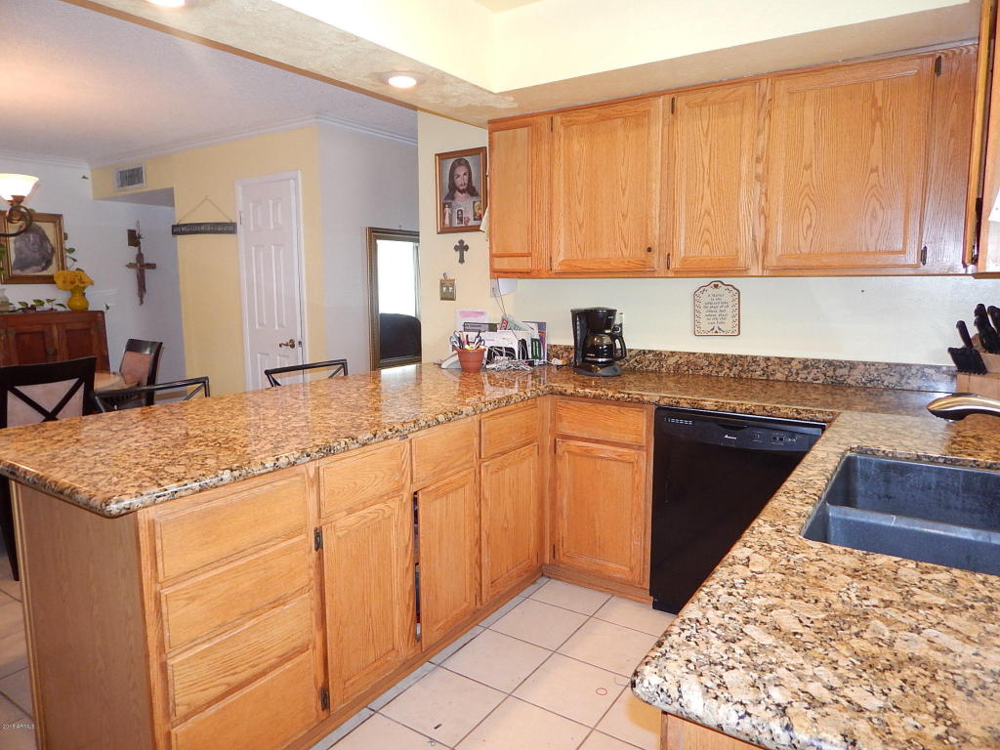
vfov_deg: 58.9
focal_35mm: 23
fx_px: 664
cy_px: 375
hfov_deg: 73.9
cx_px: 500
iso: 200
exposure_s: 1/30
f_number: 3
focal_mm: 4
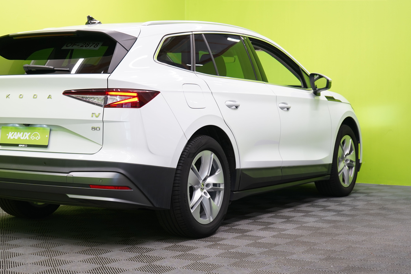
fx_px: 731
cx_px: 155
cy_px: 111
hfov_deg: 31.3
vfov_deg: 21.2
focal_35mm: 64
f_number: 5
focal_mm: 51
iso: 400
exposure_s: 1/25
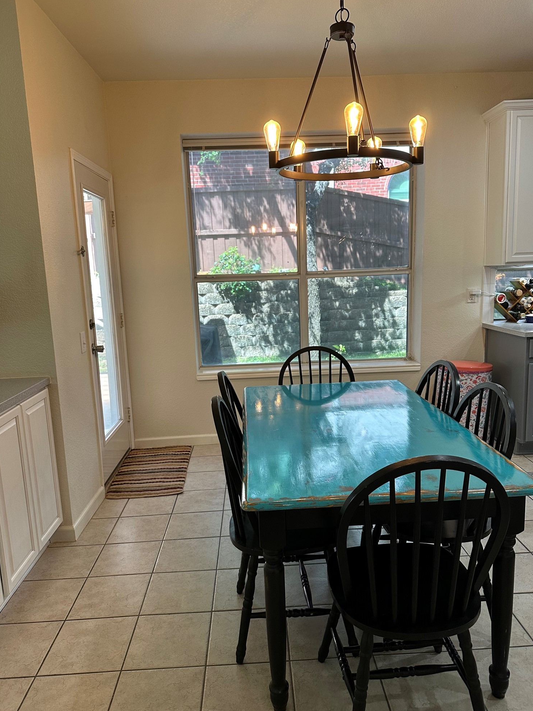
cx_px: 276
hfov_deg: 54.9
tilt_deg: -10.6
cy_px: 356
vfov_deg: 69.4
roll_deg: +1.9
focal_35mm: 25
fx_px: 513
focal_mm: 6.86
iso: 200
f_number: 1.78
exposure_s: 1/120
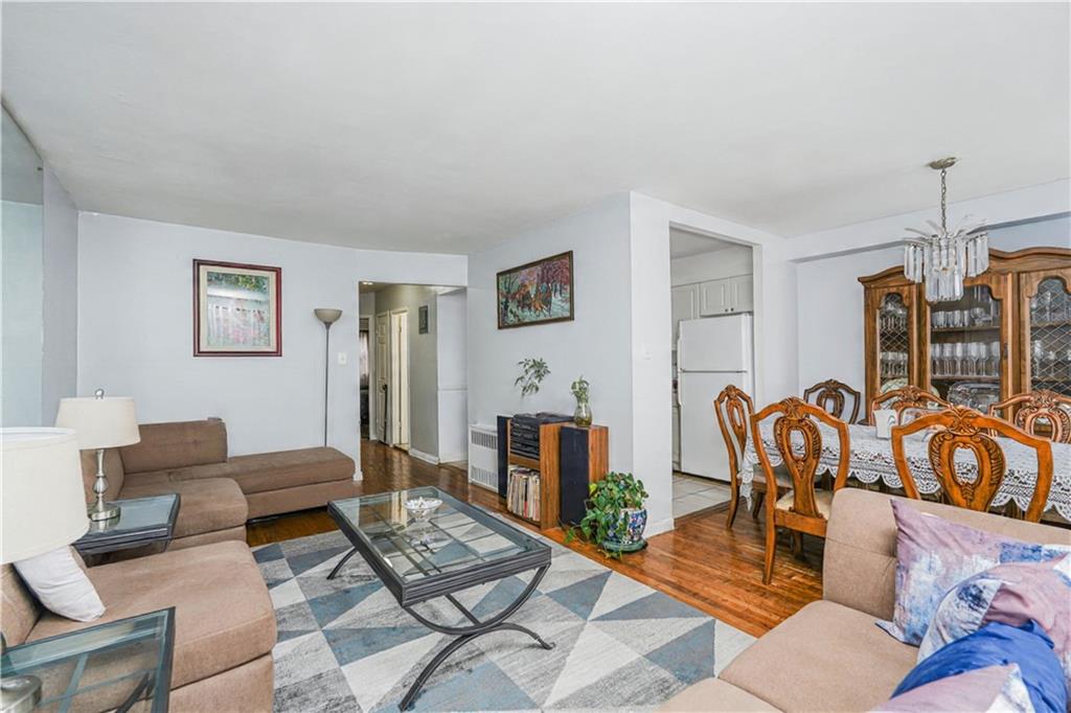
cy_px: 356
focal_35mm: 16
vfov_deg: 73.7
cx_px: 536
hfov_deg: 96.8
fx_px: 476
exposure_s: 1/50
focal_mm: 16
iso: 64
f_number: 5
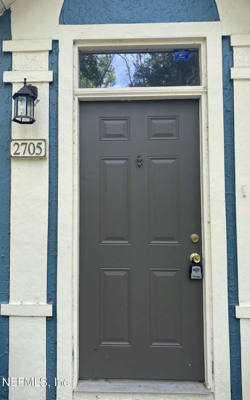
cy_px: 197
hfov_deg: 44.5
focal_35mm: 28
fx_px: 305
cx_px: 116
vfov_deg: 66.5
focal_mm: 4.25
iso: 32
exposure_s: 1/122
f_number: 1.8
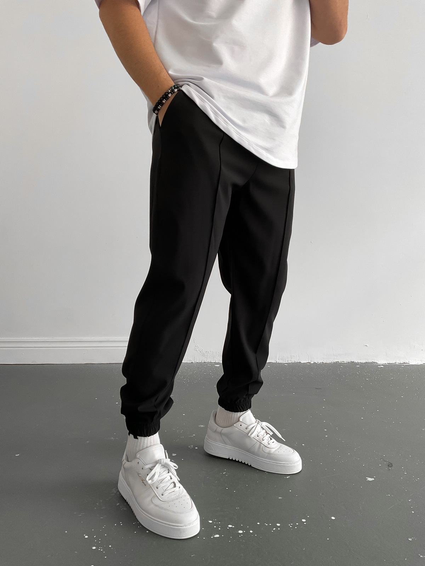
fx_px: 475
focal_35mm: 29
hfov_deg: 48.2
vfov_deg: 61.7
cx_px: 212
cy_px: 283
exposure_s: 1/90
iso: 64
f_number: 1.8
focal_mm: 3
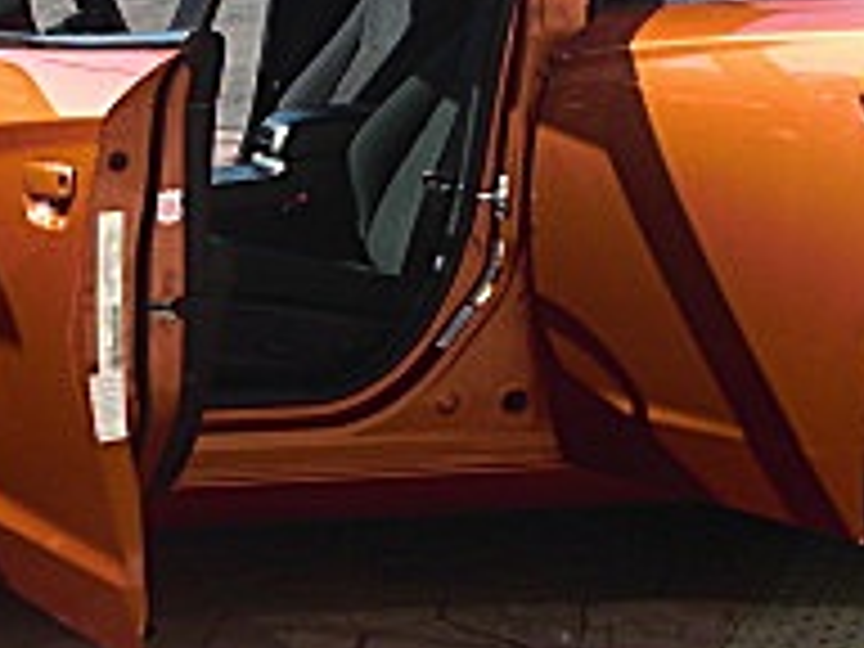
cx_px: 238
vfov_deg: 12.3
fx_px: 2995
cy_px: 328
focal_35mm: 120
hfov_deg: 16.3
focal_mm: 6.3
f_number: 2.8
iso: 50
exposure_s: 1/640
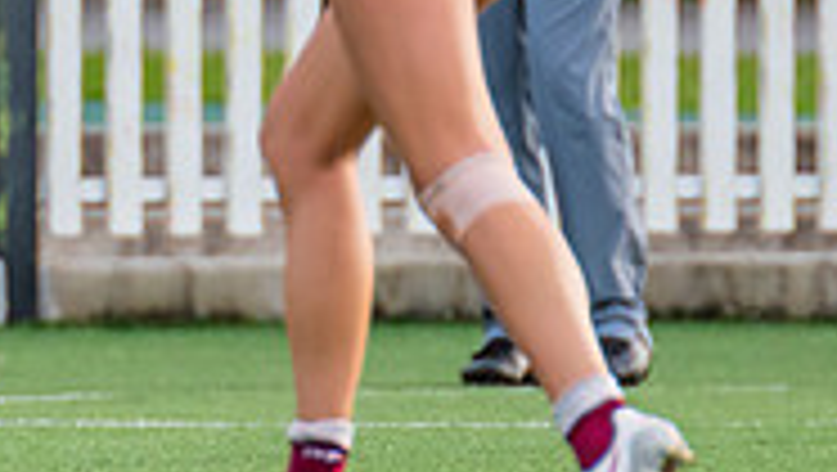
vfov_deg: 0.5
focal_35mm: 2423
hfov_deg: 0.9
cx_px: -876
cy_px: -79
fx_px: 53822
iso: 800
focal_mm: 420
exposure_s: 1/1000
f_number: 4.5
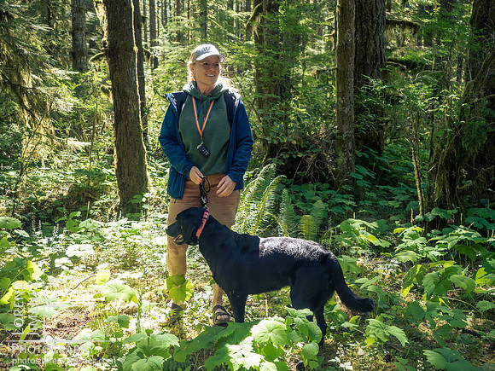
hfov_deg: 49.0
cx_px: 248
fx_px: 543
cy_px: 186
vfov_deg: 37.7
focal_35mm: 38
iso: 3200
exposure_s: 1/1600
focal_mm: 19
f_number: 2.8
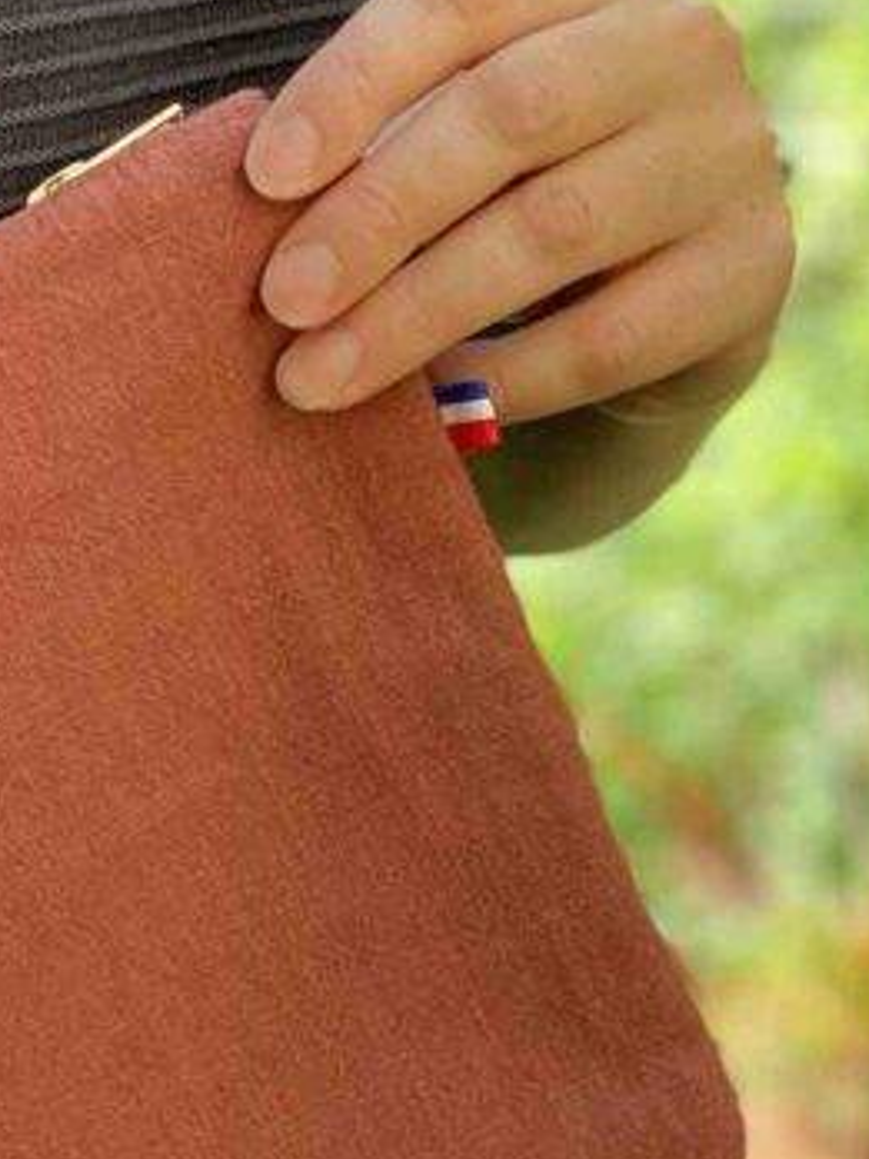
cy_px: 1129
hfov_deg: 9.5
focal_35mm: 153
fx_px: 5121
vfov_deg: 12.8
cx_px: -260
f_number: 2
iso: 50
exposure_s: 1/122
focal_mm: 6
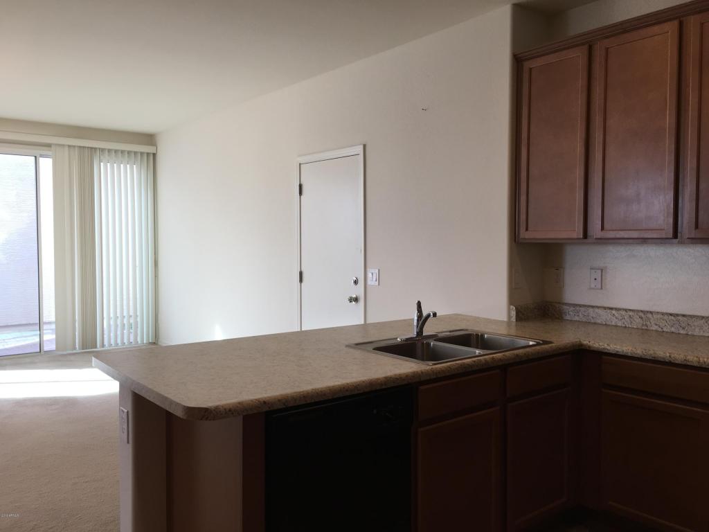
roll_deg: +0.0
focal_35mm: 29
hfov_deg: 61.7
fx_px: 594
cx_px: 354
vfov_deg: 48.2
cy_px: 266
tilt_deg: -1.8
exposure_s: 1/60
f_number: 2.2
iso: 32
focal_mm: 4.15
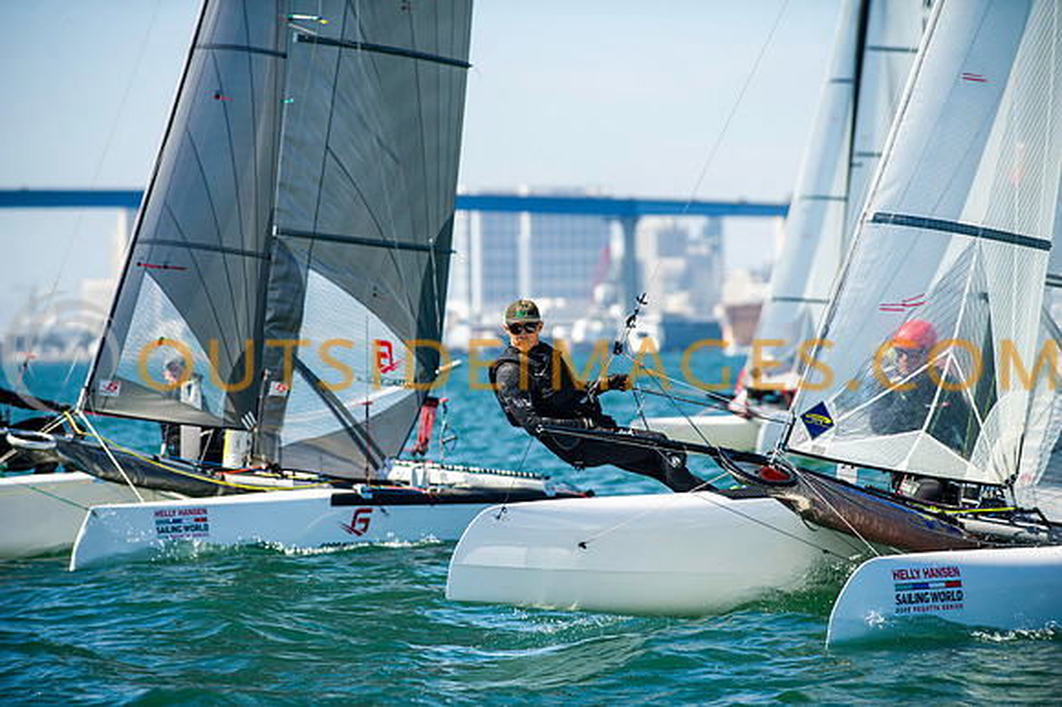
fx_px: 5454
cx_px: 531
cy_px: 354
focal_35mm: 185
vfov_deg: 7.4
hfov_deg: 11.1
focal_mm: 185
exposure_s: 1/1250
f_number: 4
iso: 200
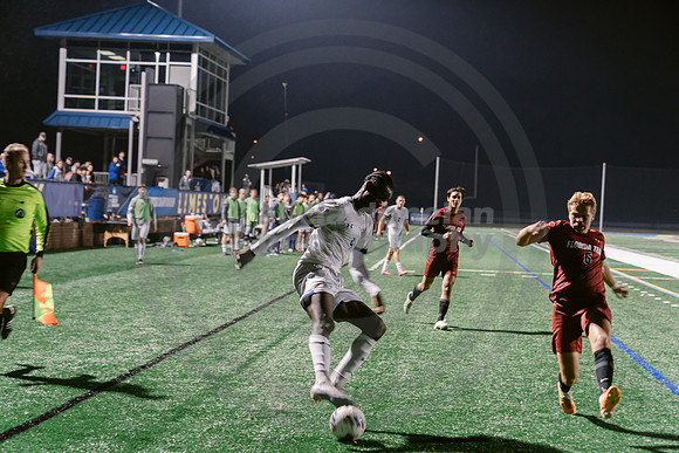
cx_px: 340
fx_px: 1321
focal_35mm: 70
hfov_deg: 28.8
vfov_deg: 19.5
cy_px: 226
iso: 2500
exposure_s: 1/125
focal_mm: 70
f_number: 3.5
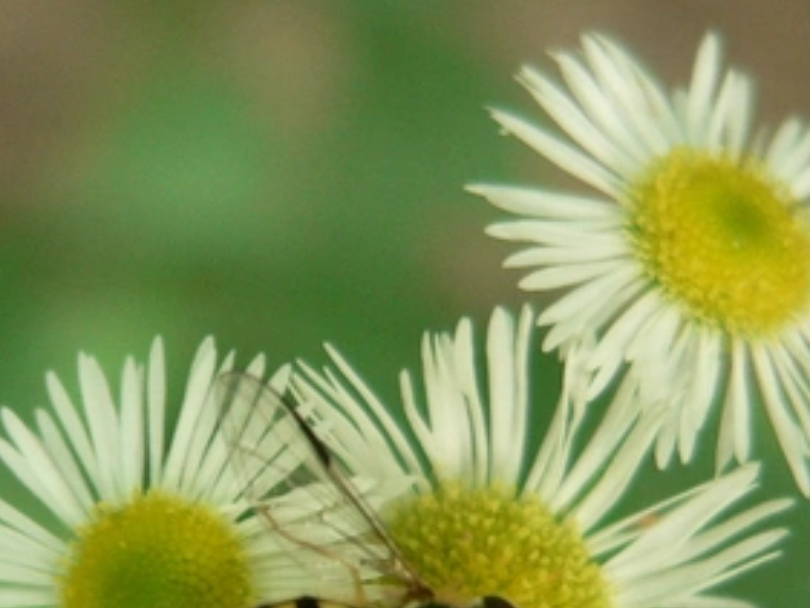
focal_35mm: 180
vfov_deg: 8.2
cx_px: 153
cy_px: 594
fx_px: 4214
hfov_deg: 10.9
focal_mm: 13.2
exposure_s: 1/20
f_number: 2.8
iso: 200
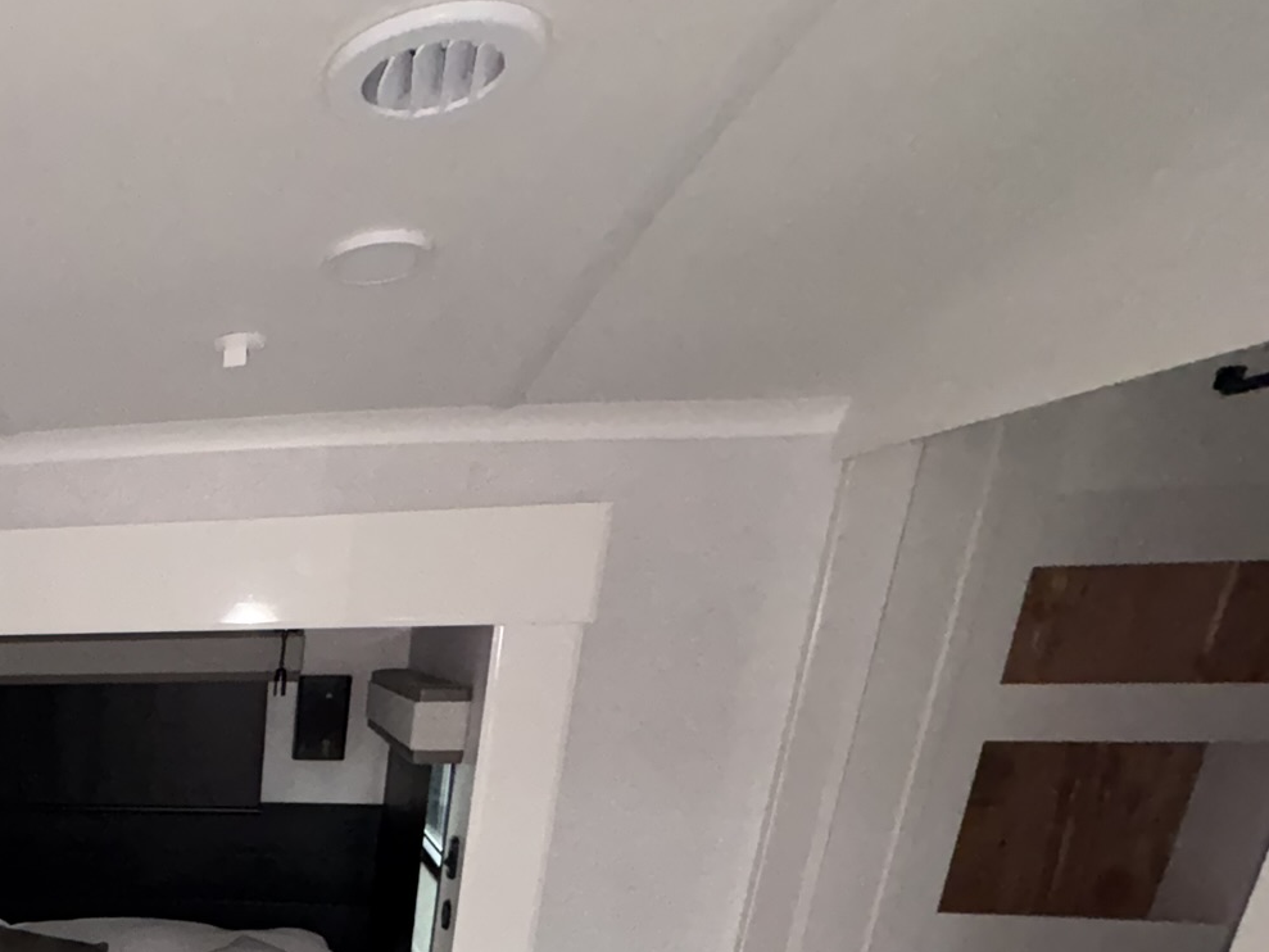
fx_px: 1063
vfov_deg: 41.2
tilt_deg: -17.4
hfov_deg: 48.6
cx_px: -44
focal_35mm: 29
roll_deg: +1.6
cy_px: 978
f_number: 2.2
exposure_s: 1/40
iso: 200
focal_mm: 2.22
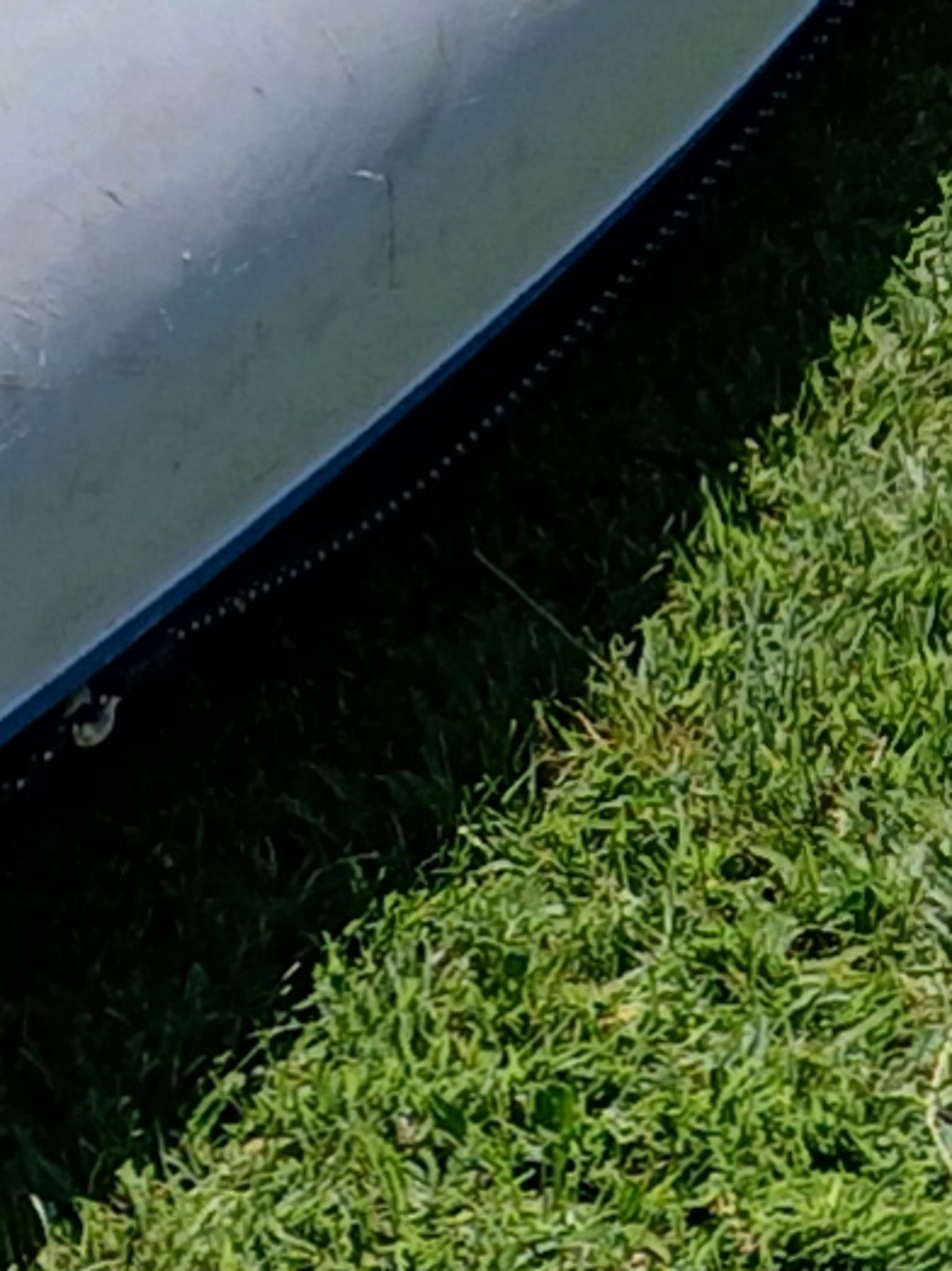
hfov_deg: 6.3
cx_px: -2572
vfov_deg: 9.5
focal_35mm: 203
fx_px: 7447
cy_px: 1725
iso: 20
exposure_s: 1/910
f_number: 1.8
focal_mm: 3.98
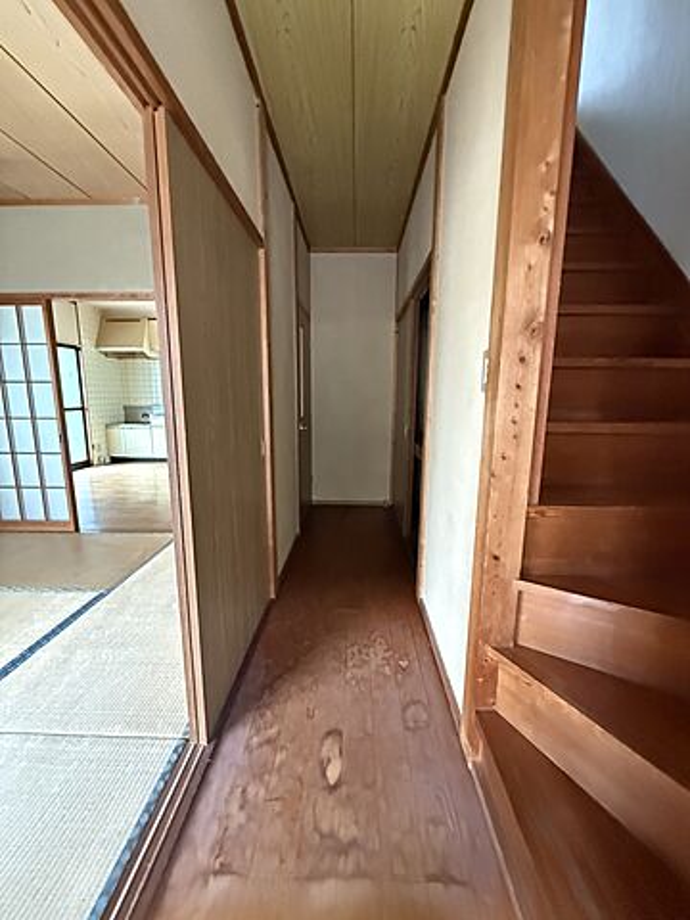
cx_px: 345
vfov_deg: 102.1
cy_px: 460
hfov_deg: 85.7
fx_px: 372
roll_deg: -0.5
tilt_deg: -8.0
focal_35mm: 14
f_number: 2.2
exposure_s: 1/60
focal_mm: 2.22
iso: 1250
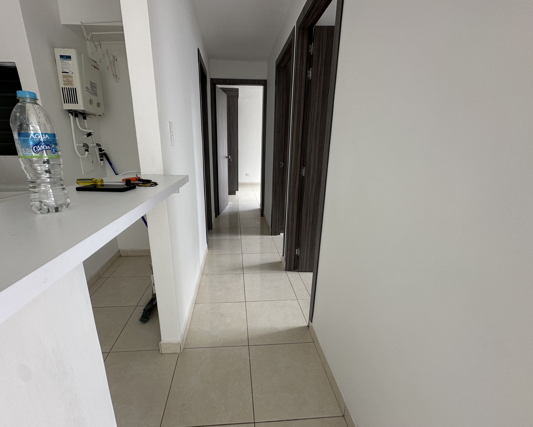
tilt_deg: -14.0
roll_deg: -0.1
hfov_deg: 96.7
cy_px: 210
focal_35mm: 15
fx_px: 237
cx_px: 249
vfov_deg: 84.0
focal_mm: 2.22
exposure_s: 1/99
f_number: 2.2
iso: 64
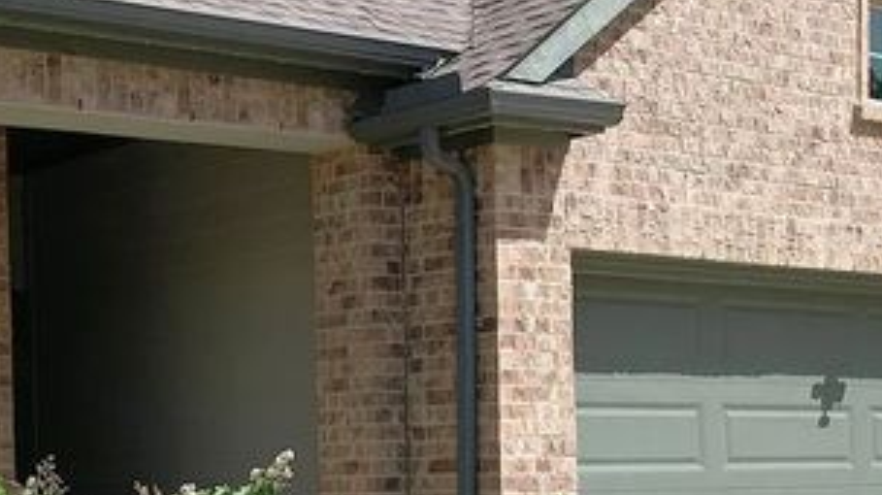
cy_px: 488
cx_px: 262
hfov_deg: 27.0
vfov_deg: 15.2
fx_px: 1823
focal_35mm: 78
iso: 100
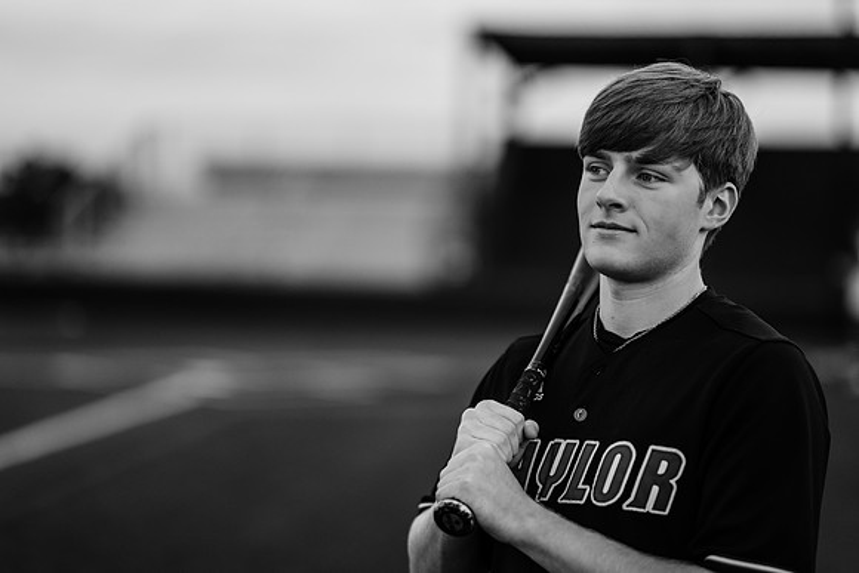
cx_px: 447
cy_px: 279
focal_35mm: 90
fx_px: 2140
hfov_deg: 22.7
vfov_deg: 15.3
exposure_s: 1/2500
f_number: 1.4
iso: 800
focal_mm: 85
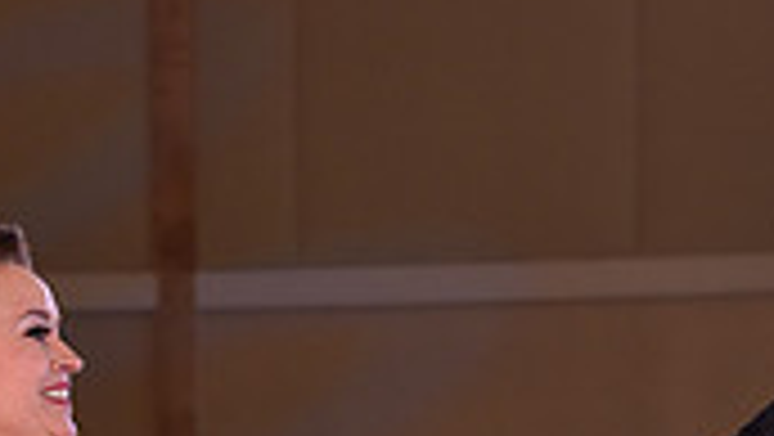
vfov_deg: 4.8
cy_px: 899
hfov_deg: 8.7
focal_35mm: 247
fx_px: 5072
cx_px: 268
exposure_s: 1/250
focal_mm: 70
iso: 1600
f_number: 4.5
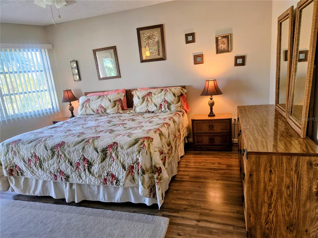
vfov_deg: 58.8
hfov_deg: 74.0
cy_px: 119
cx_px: 159
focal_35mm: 23
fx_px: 211
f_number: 1.8
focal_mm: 5.4
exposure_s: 1/120
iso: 125
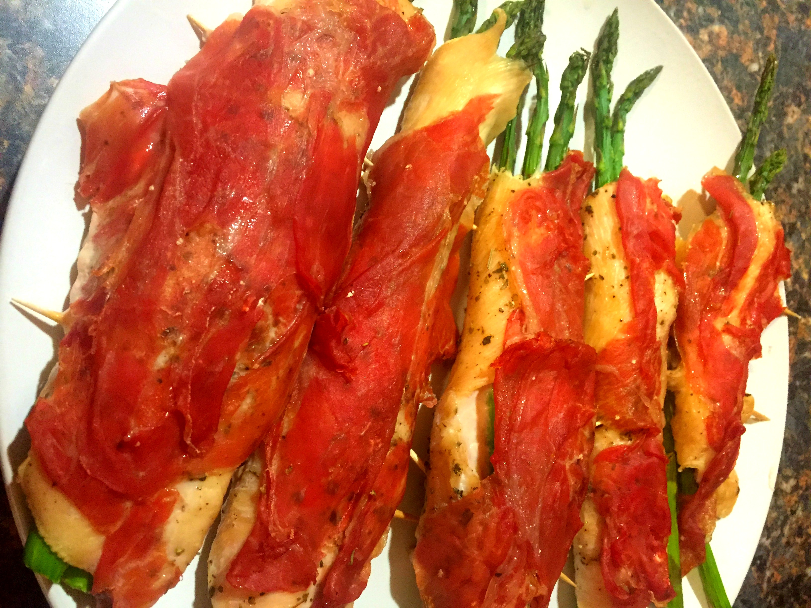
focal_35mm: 29
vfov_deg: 48.2
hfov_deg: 61.7
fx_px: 679
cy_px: 304
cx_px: 406
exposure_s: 1/24
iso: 250
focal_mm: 4.15
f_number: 2.2
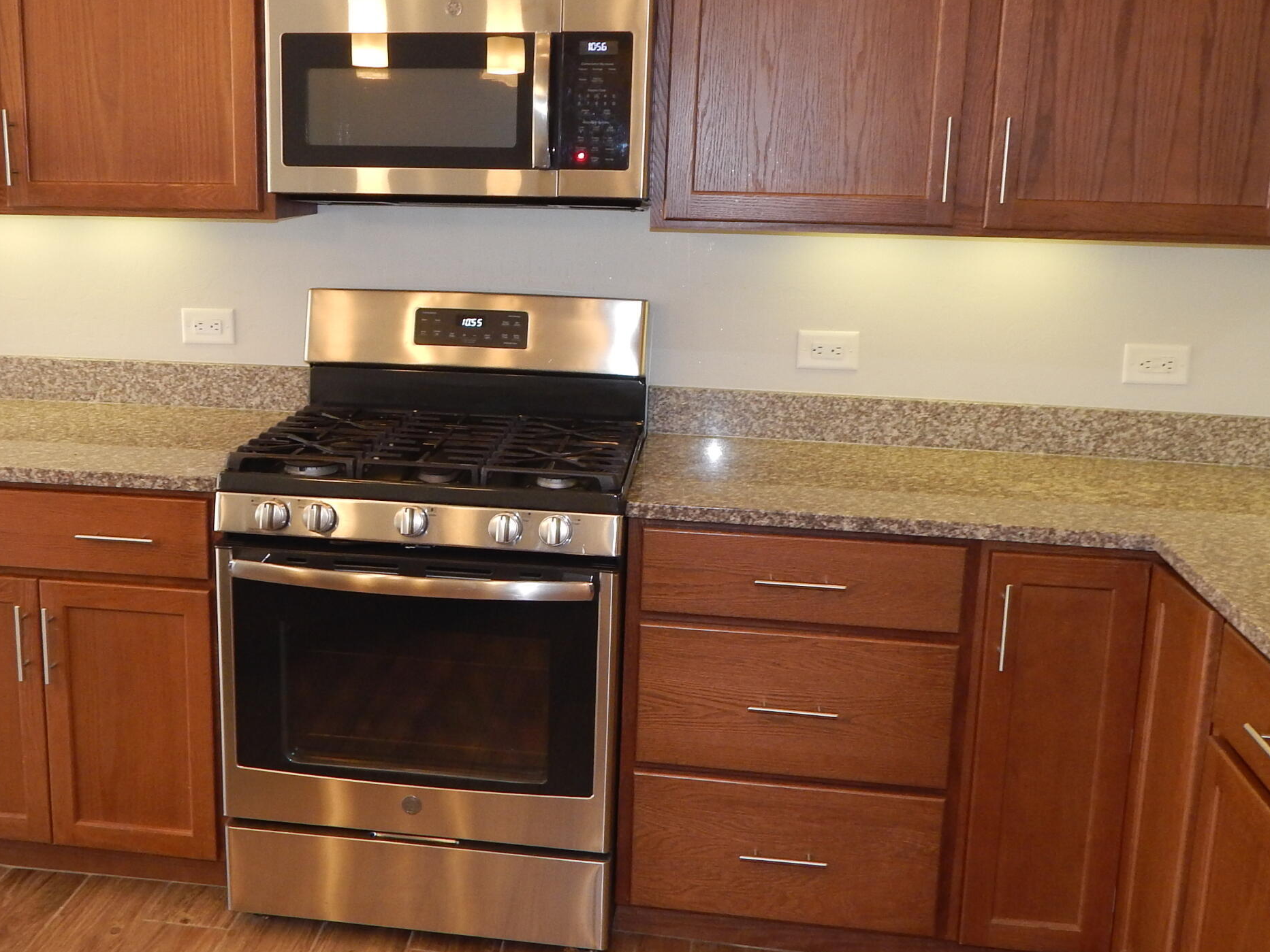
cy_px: 416
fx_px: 1358
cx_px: 492
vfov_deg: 38.6
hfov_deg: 49.7
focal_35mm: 37
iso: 200
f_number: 3
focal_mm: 4
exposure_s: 1/30
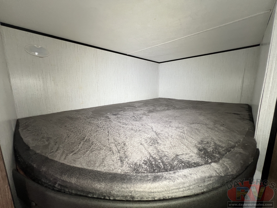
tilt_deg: -11.4
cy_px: 104
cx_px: 138
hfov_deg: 106.2
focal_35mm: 13
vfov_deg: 89.9
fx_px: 104
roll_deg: +0.9
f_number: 1.8
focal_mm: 1.57
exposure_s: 1/99
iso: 80
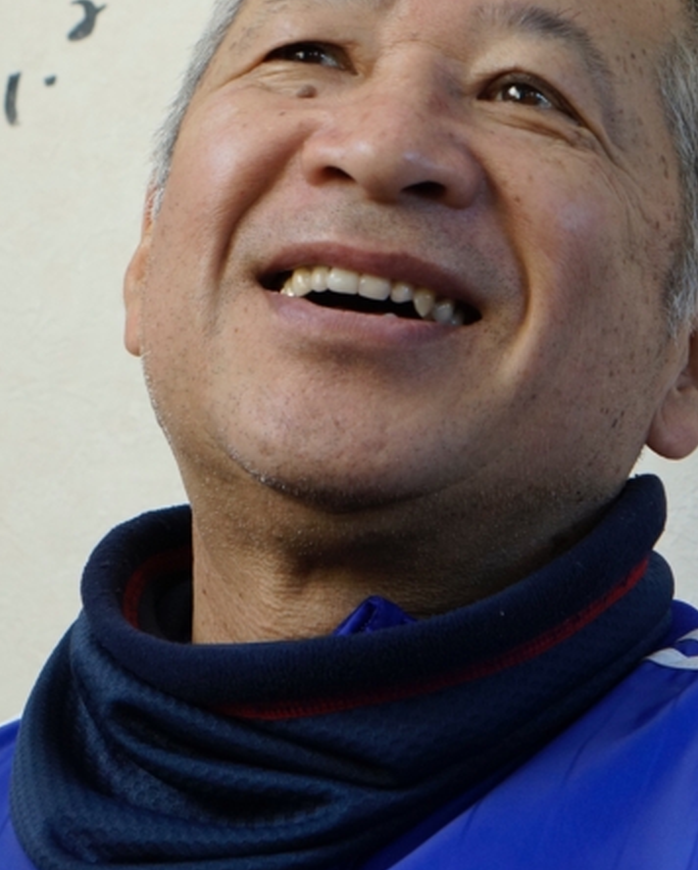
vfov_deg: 11.8
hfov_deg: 9.5
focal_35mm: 162
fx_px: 4178
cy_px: 114
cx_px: 541
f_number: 5.6
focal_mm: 50
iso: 500
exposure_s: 1/80
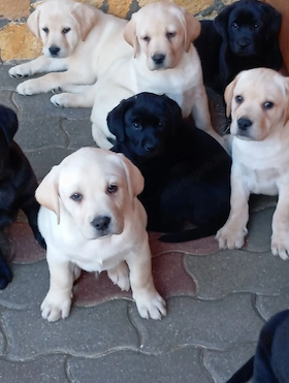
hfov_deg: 47.0
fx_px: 333
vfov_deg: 59.8
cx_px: 143
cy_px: 187
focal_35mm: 30
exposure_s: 1/50
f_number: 1.8
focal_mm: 4.22
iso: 137
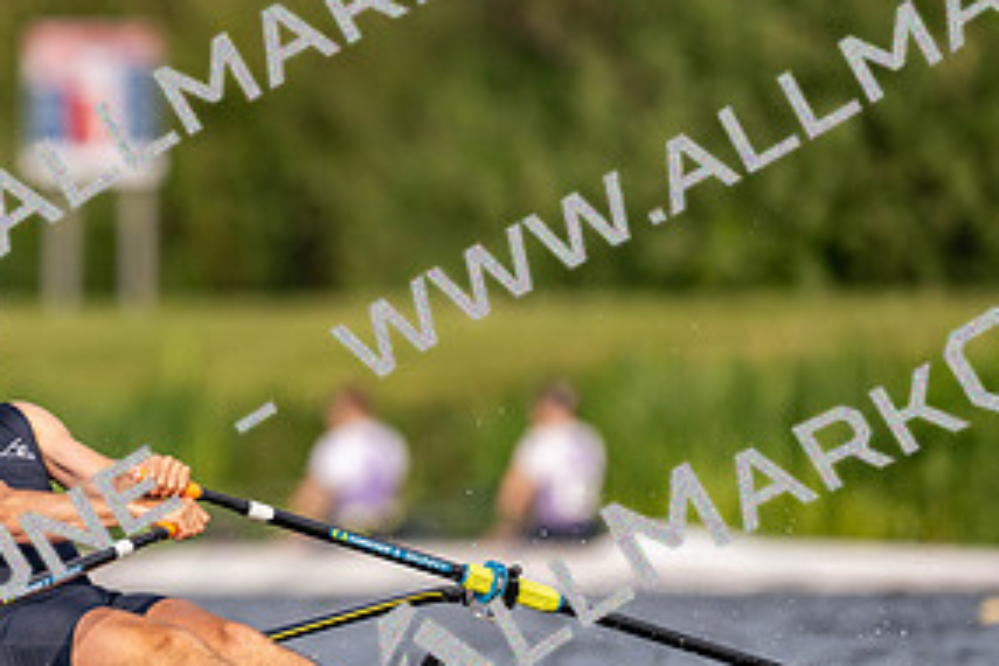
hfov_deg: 1.7
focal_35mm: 1219
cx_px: 77
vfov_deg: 1.1
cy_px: 436
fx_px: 33825
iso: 360
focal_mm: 600
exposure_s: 1/2500
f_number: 4
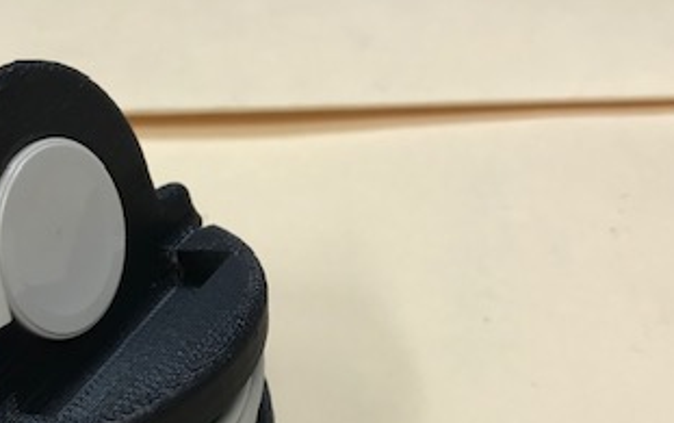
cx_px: 184
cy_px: 338
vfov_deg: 21.1
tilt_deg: -38.6
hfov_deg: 32.9
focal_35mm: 61
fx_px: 1122
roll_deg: -0.6
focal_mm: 3.99
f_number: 1.8
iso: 25
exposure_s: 1/60
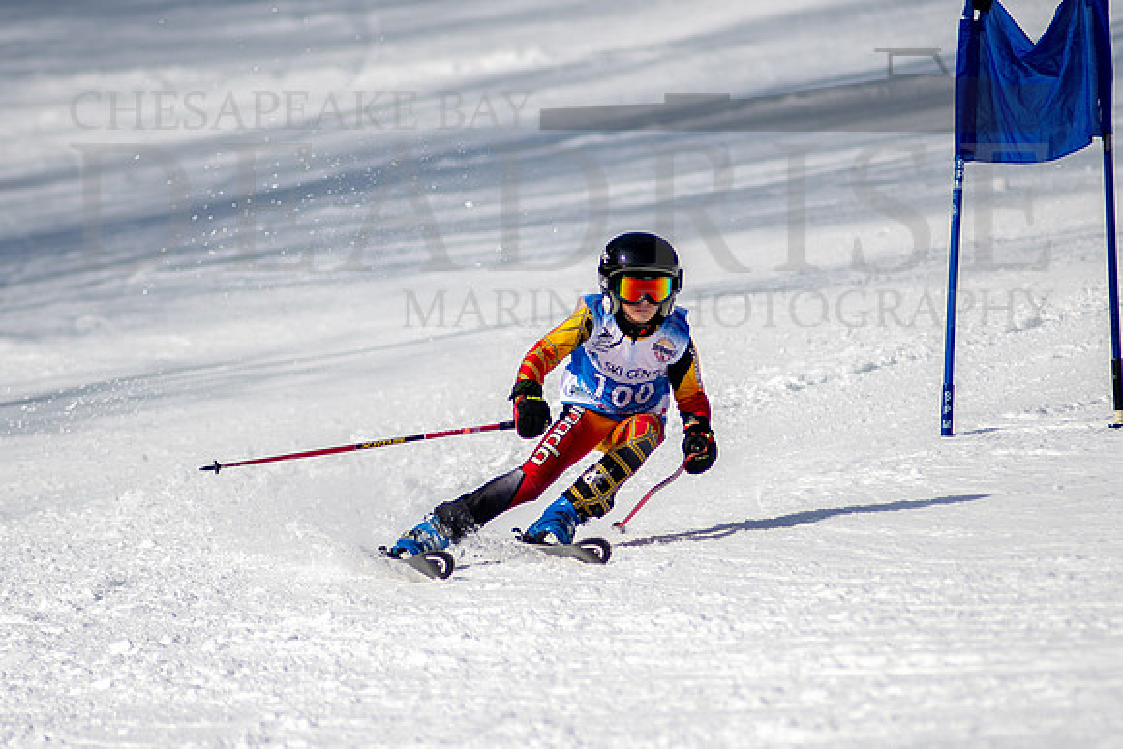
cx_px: 529
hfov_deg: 3.0
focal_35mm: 698
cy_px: 372
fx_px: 21771
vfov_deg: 2.0
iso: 100
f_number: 2.8
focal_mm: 300
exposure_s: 1/6400
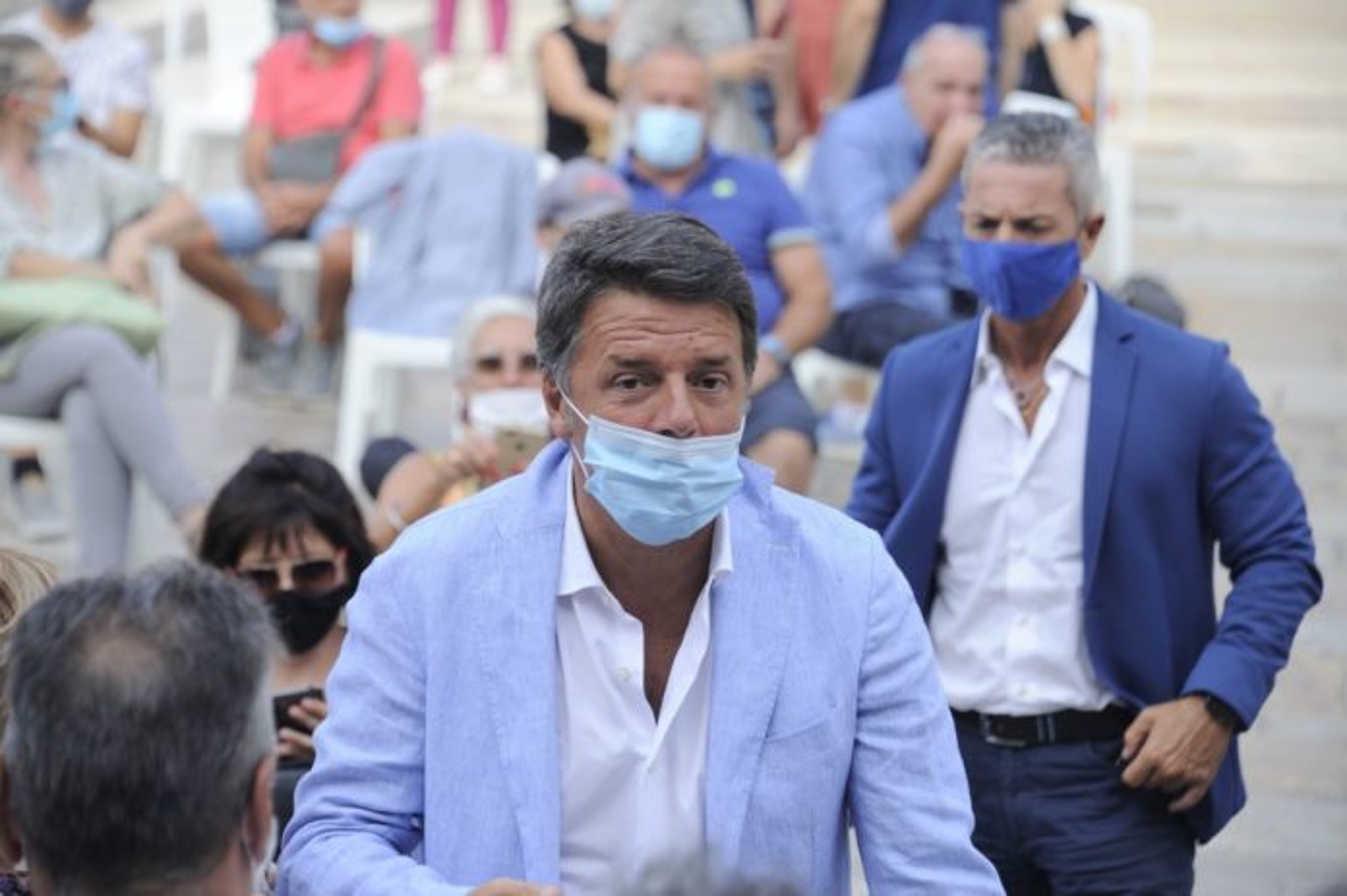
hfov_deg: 13.7
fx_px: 5608
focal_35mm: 150
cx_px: 674
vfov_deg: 9.1
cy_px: 448
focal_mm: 150
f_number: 6.3
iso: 200
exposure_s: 1/250
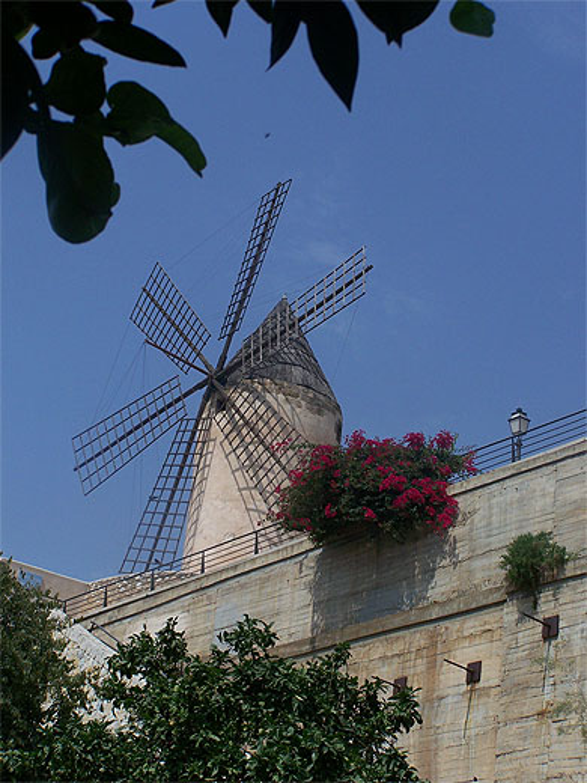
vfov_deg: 26.0
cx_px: 294
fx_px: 1696
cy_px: 392
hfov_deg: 19.6
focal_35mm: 75
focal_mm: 12.4
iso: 64
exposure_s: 1/800
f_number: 4.5
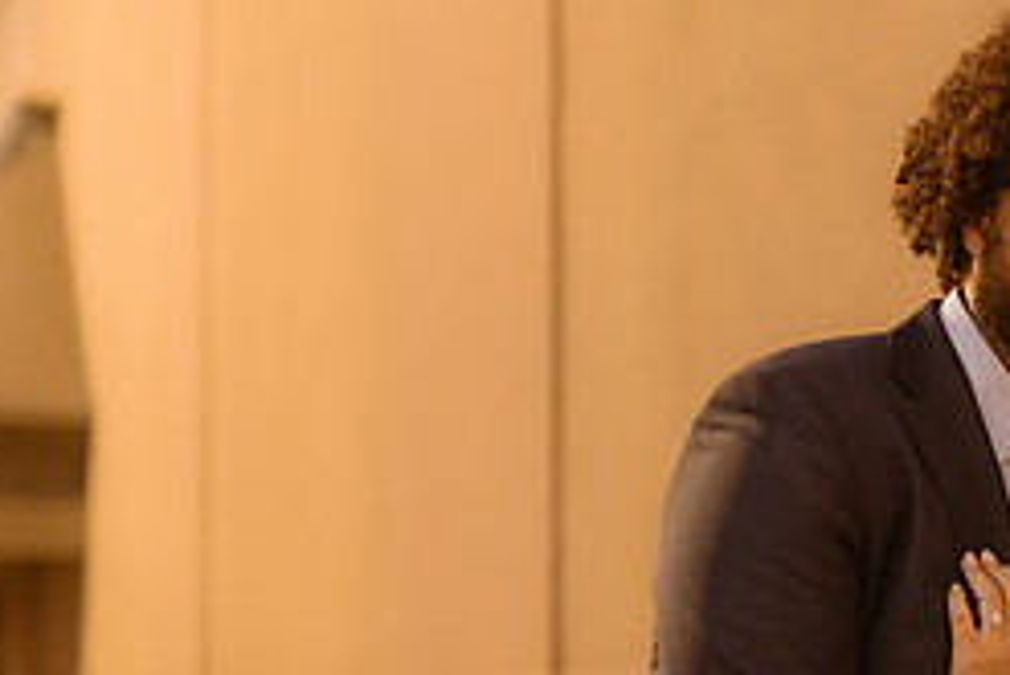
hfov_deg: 15.7
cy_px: 639
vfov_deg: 10.7
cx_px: 1070
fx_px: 3565
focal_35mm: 127
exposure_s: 1/125
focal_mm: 50
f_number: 1.4
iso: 1000
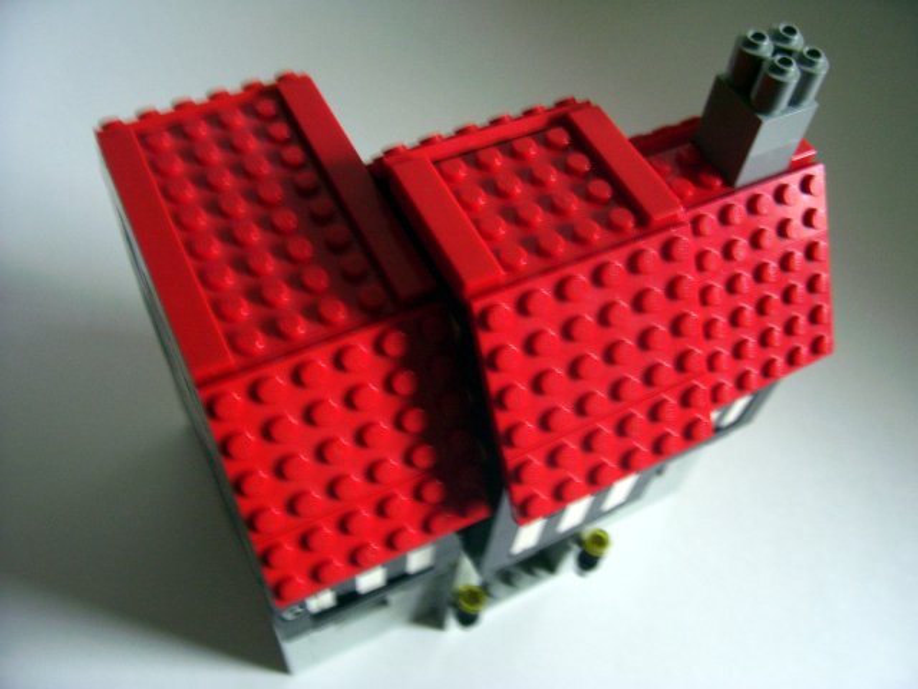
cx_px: 459
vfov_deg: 41.8
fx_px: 902
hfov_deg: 54.0
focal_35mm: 34
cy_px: 344
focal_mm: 5.6
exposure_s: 1/8
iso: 160
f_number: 2.7
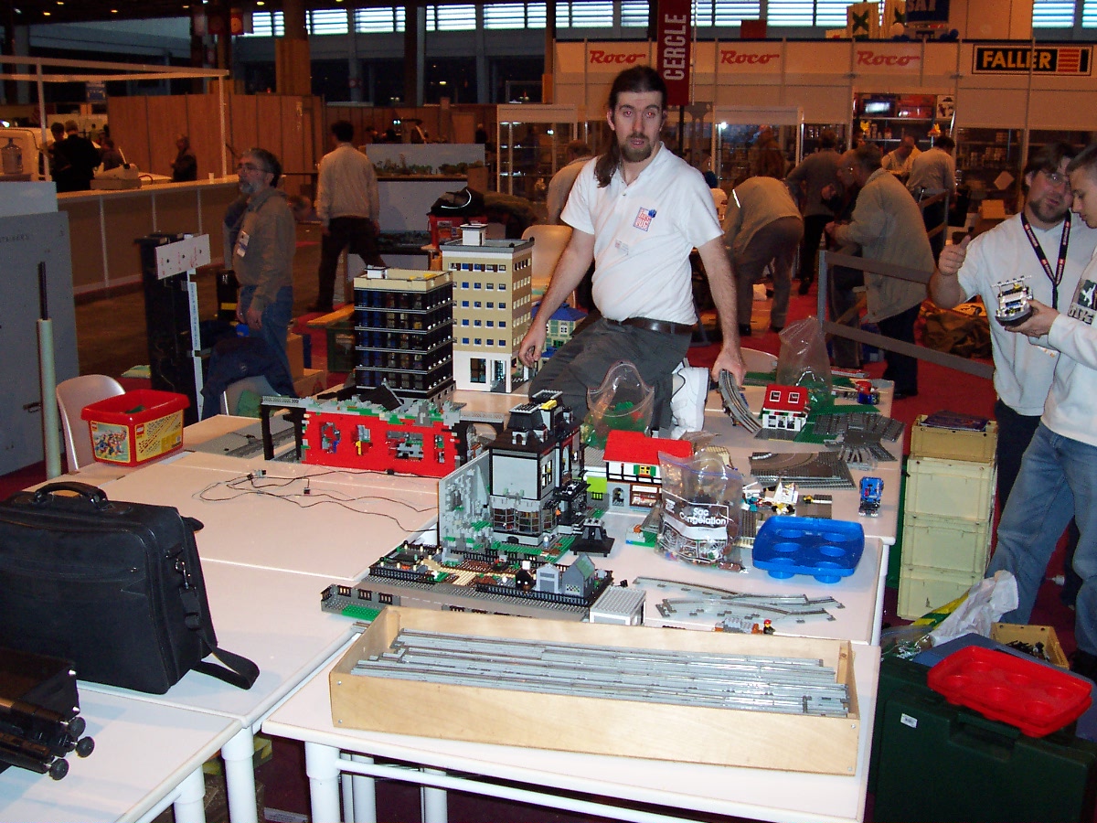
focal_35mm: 37
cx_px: 548
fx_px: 1173
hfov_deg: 50.1
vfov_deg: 38.7
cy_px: 412
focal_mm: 5.6
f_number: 2.8
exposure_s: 1/60
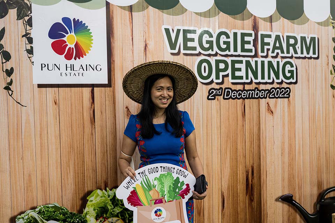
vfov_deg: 39.4
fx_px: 312
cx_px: 168
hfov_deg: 56.5
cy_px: 112
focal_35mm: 34
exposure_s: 1/320
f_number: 7.1
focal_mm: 33.5
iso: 640
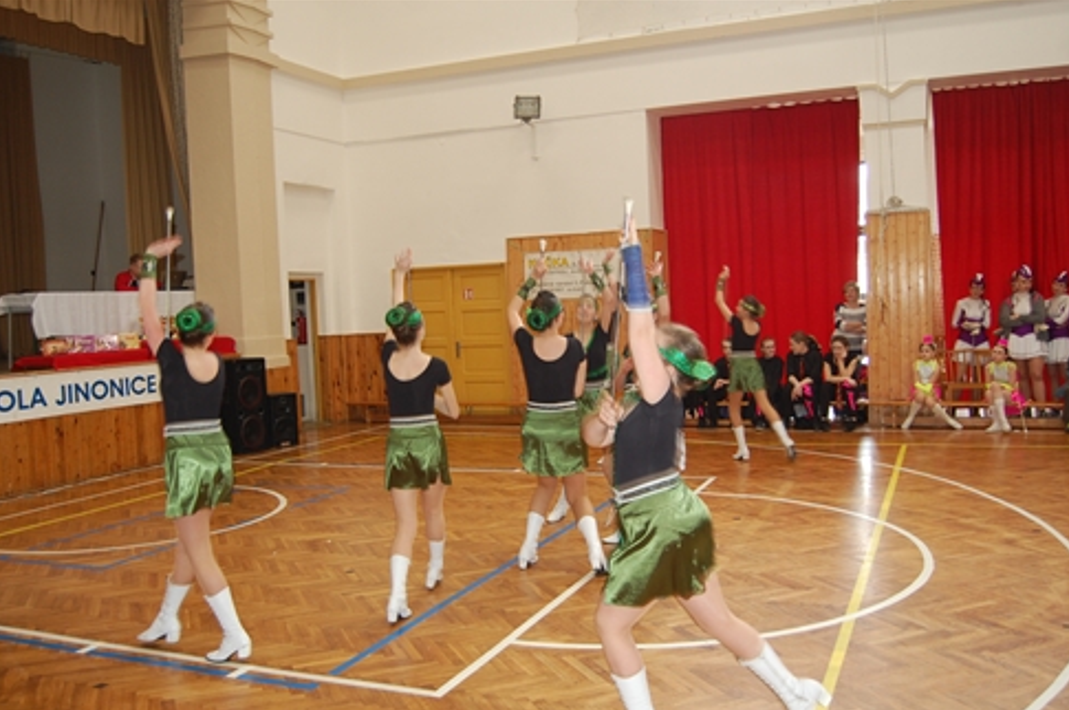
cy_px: 362
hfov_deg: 55.9
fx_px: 1008
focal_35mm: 34
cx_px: 522
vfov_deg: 38.8
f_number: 3.8
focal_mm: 22
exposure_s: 1/60
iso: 400
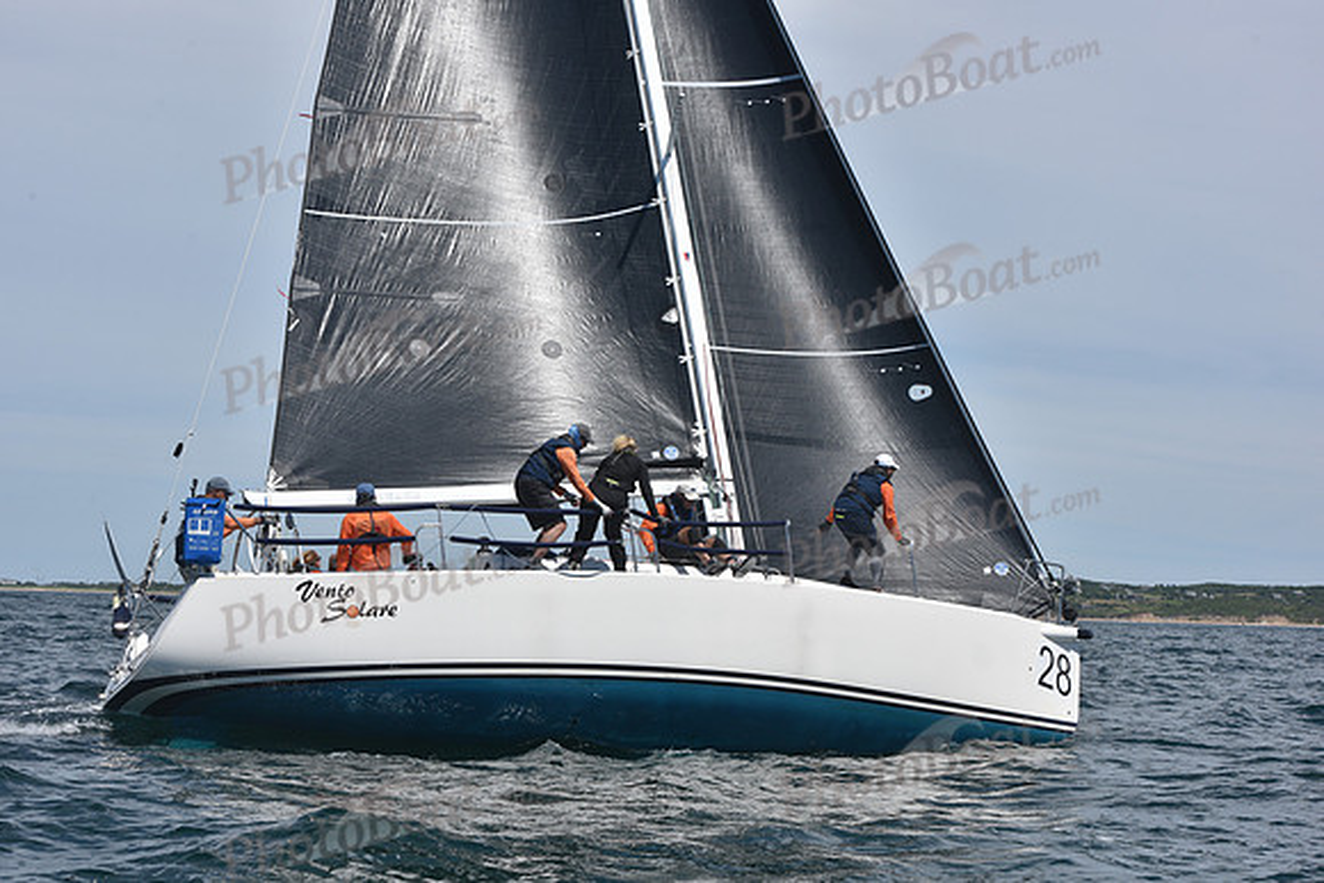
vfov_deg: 19.5
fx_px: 2575
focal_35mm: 70
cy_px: 442
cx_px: 662
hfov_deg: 28.8
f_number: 11
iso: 250
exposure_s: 1/800
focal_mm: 70
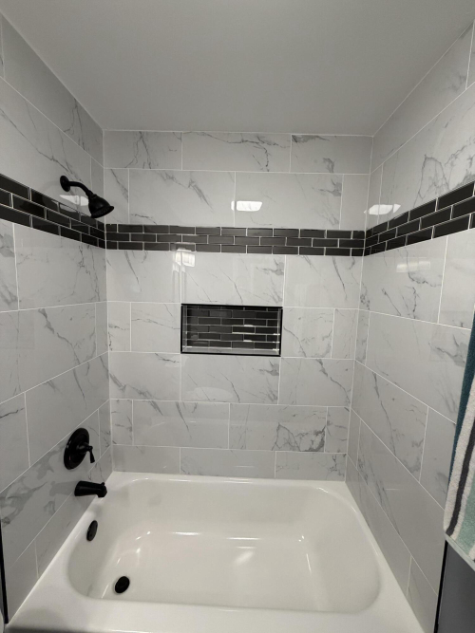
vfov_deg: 102.1
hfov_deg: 85.7
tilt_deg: -4.1
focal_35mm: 14
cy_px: 316
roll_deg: -1.6
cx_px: 238
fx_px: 256
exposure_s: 1/120
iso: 320
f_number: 2.2
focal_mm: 2.22
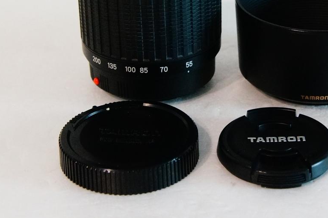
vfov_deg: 12.1
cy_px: 53
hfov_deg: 18.1
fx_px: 1029
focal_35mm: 113
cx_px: 218
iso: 3200
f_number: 5.6
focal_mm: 40
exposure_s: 1/60
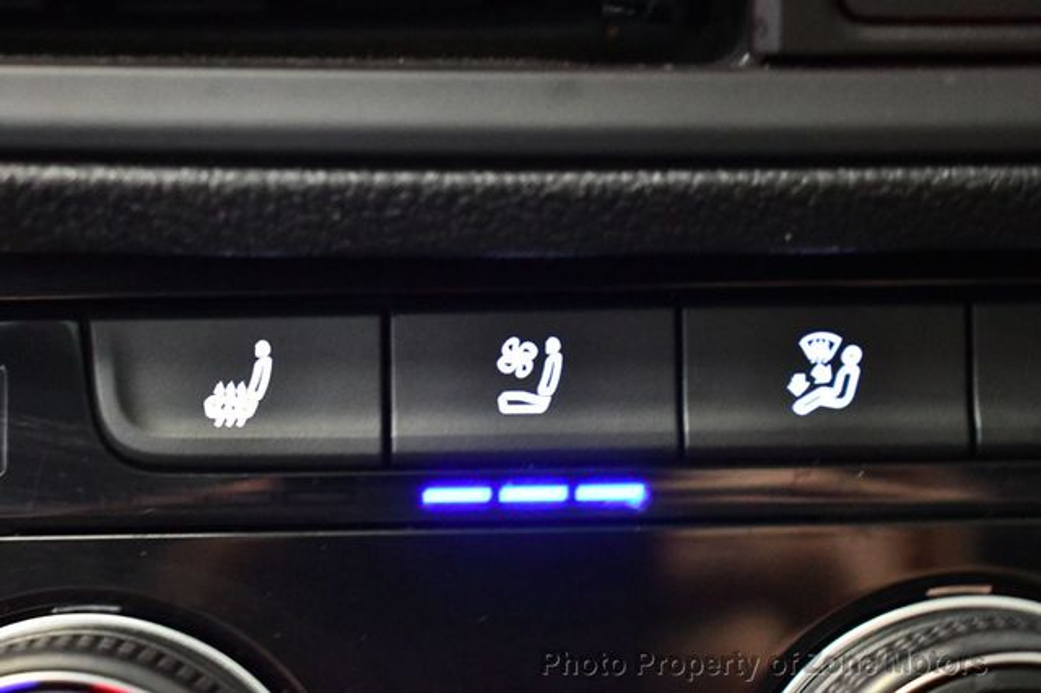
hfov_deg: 27.0
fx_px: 2168
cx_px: 520
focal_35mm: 75
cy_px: 346
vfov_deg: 18.2
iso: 12800
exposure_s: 1/20
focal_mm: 50
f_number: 5.6
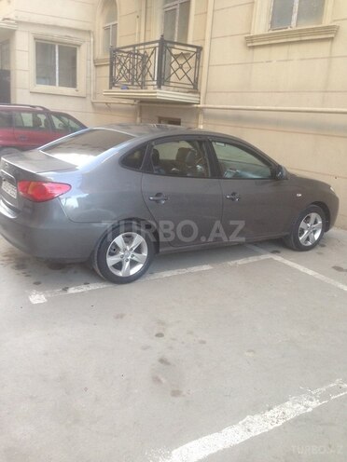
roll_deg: -2.4
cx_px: 174
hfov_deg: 42.9
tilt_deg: -12.4
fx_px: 441
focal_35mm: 33
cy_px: 231
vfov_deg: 55.4
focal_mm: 4.12
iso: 64
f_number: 2.4
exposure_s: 1/60
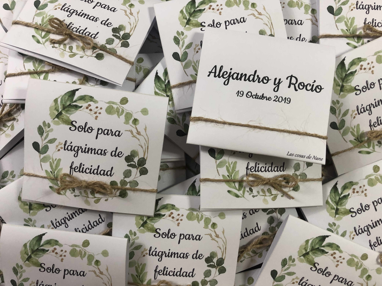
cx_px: 191
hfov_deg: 63.4
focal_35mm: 28
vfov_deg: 49.7
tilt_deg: -86.5
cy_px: 143
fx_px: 309
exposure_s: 1/17
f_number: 1.8
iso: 50
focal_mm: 4
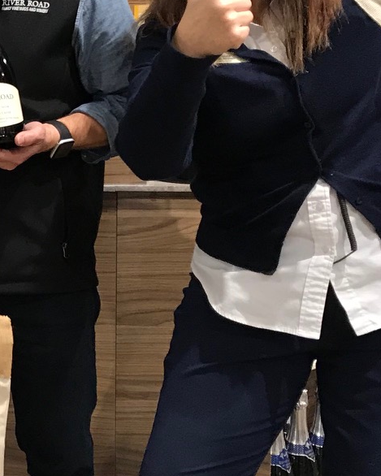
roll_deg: +1.5
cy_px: 138
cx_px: -275
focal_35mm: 94
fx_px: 1325
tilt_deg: -6.6
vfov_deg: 20.3
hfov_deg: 14.6
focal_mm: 3.99
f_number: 1.8
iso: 32
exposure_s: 1/24
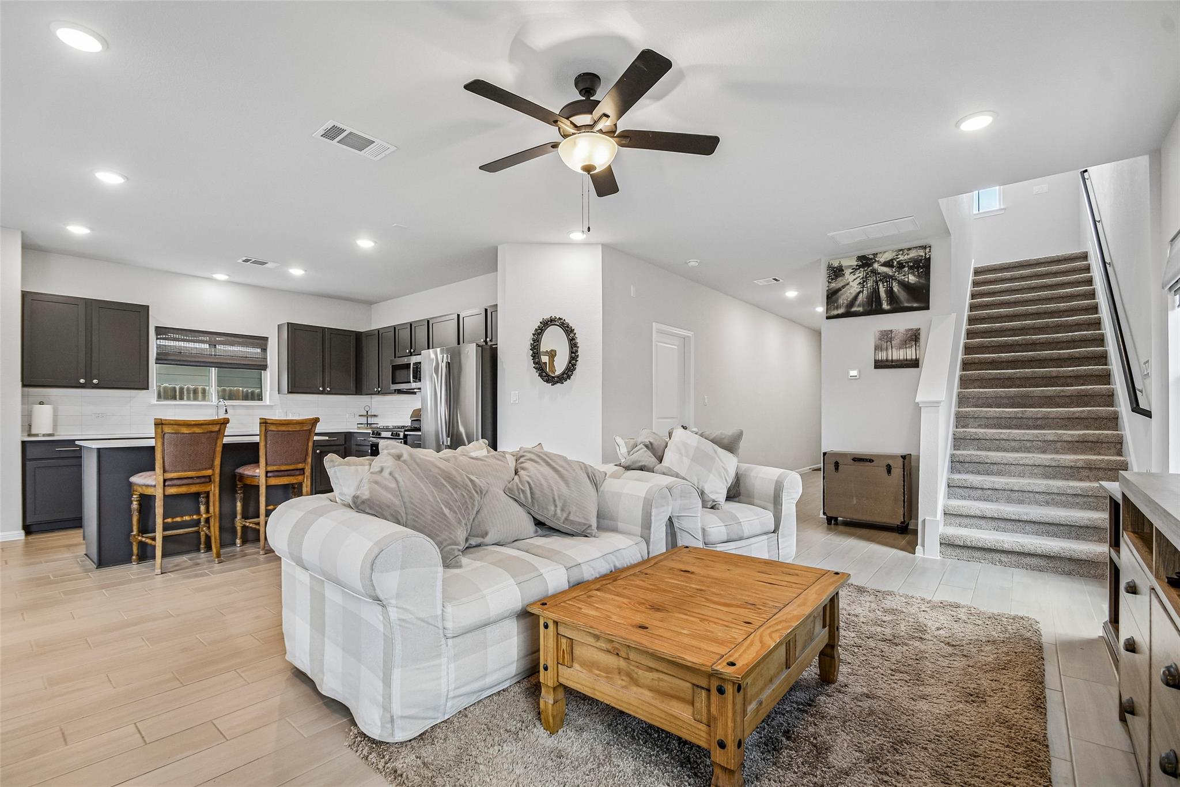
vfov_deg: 77.3
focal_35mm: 15
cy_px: 394
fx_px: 492
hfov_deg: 100.4
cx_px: 590
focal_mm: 10
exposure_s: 1/13
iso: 400
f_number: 8
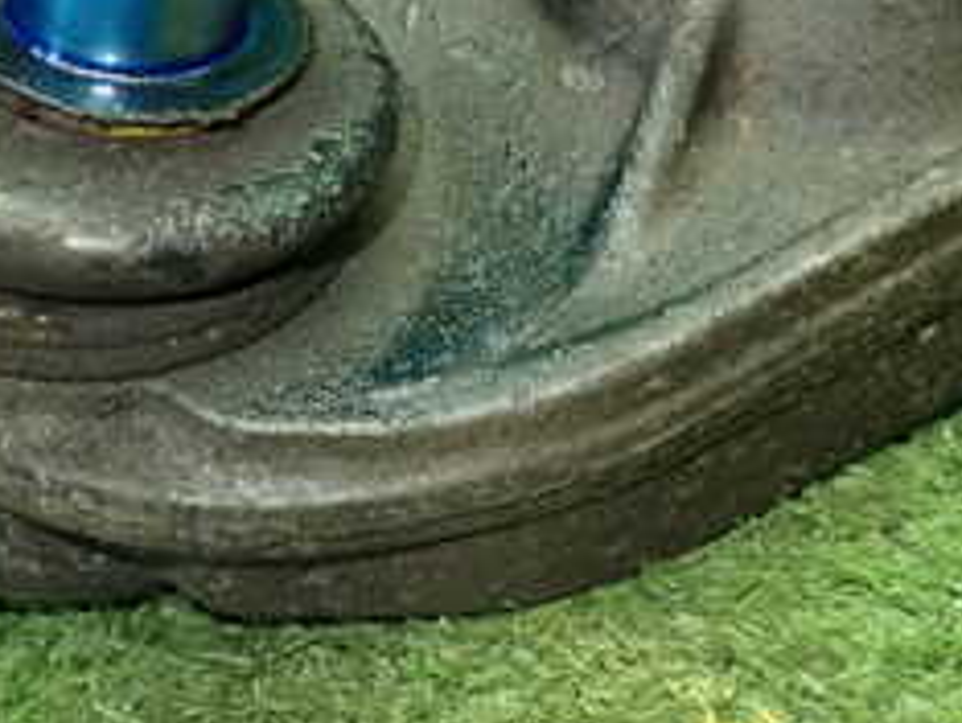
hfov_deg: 30.2
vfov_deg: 22.2
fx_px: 1780
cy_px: 25
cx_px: 522
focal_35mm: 64
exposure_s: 1/30
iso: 200
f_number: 2
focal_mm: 4.5
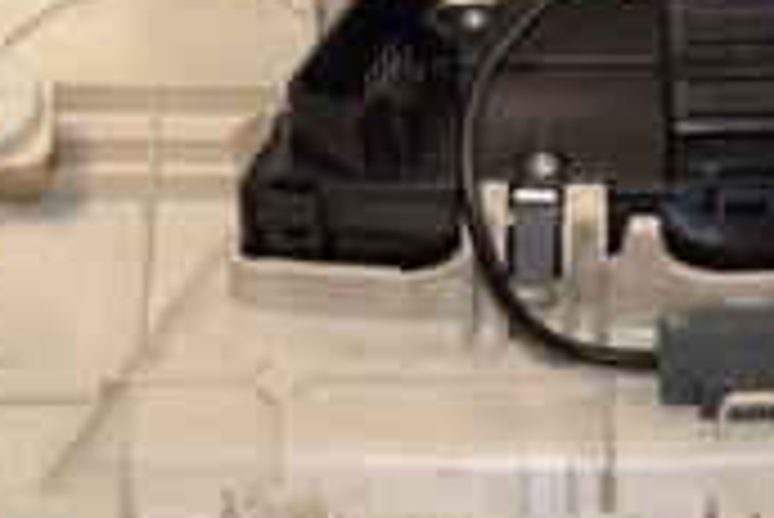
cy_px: -63
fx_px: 3830
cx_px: 706
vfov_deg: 7.7
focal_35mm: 178
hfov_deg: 11.5
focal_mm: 34
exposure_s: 1/200
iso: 800
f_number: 9
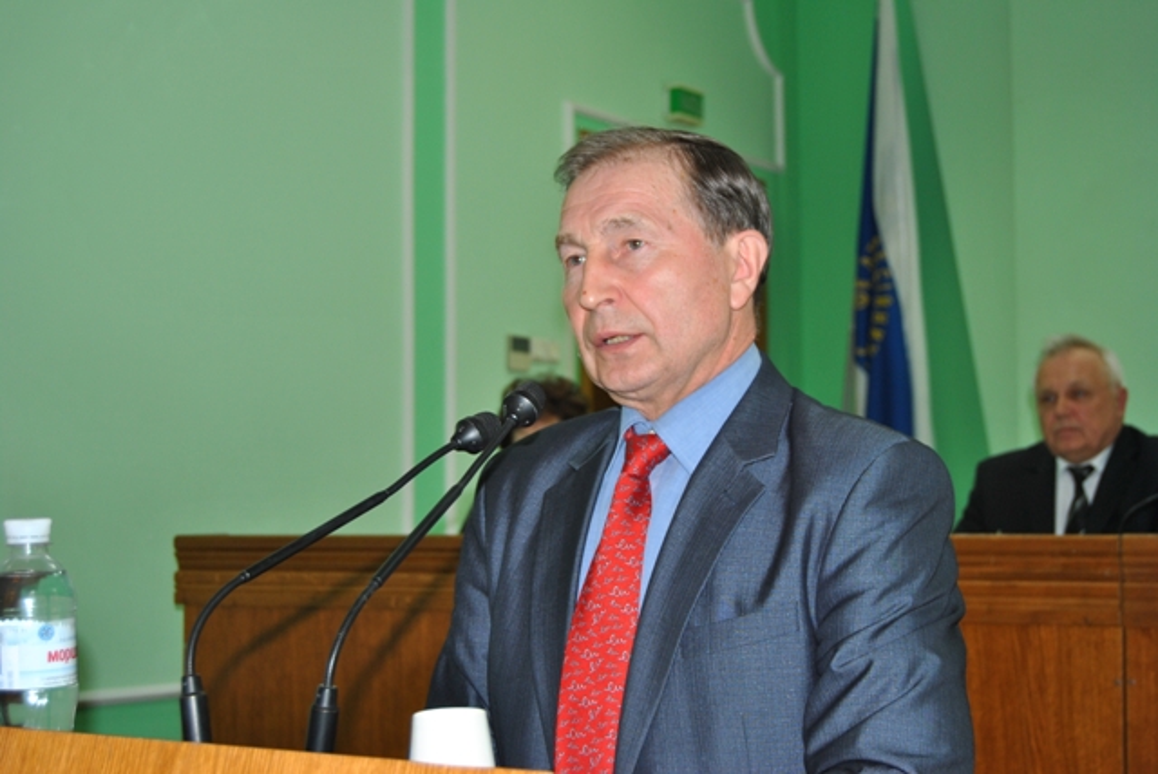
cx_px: 579
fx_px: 2028
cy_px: 387
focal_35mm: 63
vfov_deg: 21.6
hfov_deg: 31.9
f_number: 5
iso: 200
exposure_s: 1/60
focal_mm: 42
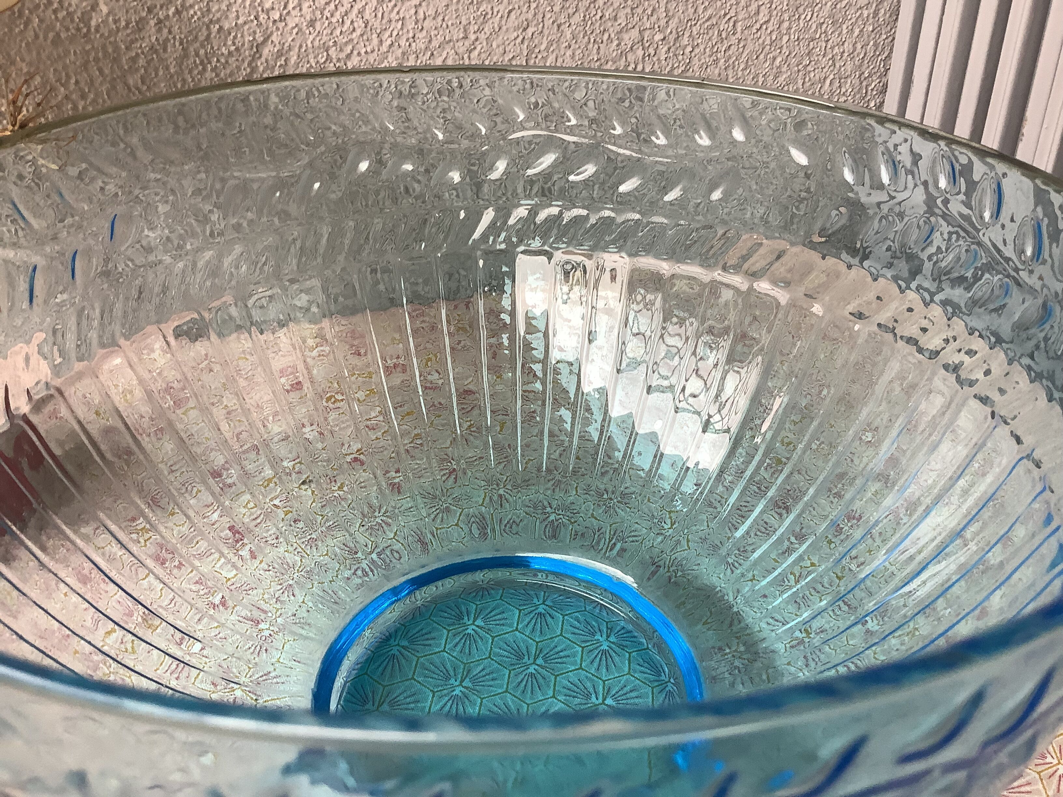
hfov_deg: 58.4
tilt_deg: -30.4
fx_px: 952
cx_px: 532
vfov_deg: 45.4
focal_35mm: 31
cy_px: 398
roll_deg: -1.1
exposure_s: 1/100
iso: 80
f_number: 2.4
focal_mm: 3.3
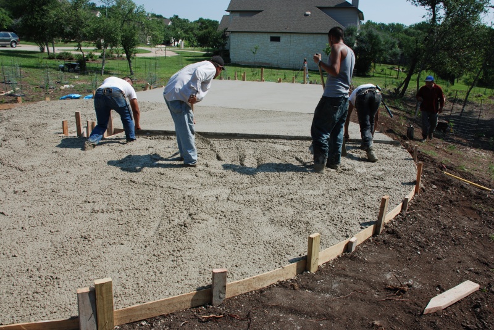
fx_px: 412
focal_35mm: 30
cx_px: 247
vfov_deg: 43.7
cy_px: 165
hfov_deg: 61.9
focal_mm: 20
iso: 100
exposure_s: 1/250
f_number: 8
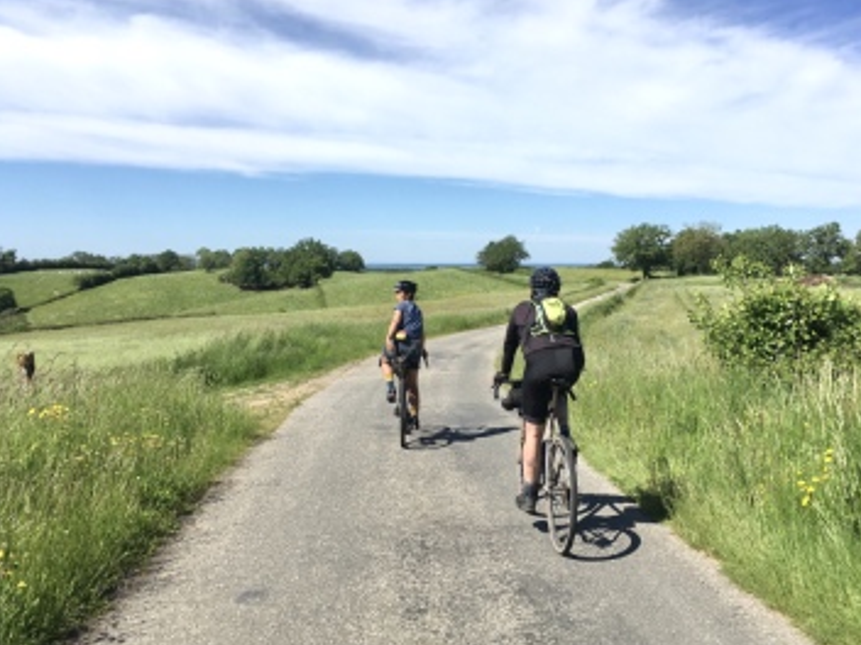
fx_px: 821
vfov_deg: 42.9
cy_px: 320
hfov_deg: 55.2
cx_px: 475
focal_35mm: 33
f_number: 2.2
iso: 25
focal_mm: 4.15
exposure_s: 1/2024
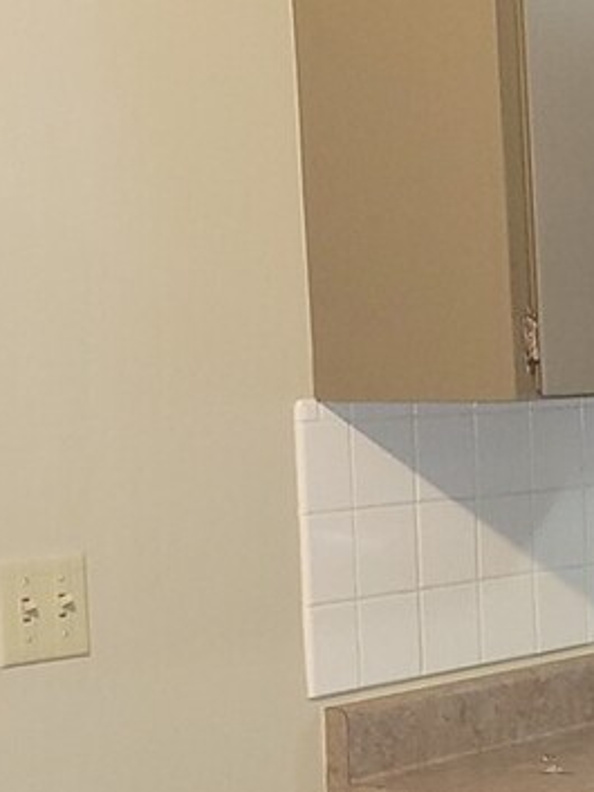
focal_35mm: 106
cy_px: 592
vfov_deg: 18.4
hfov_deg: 12.7
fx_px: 2424
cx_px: 1076
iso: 125
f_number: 1.8
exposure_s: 1/15
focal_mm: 5.4
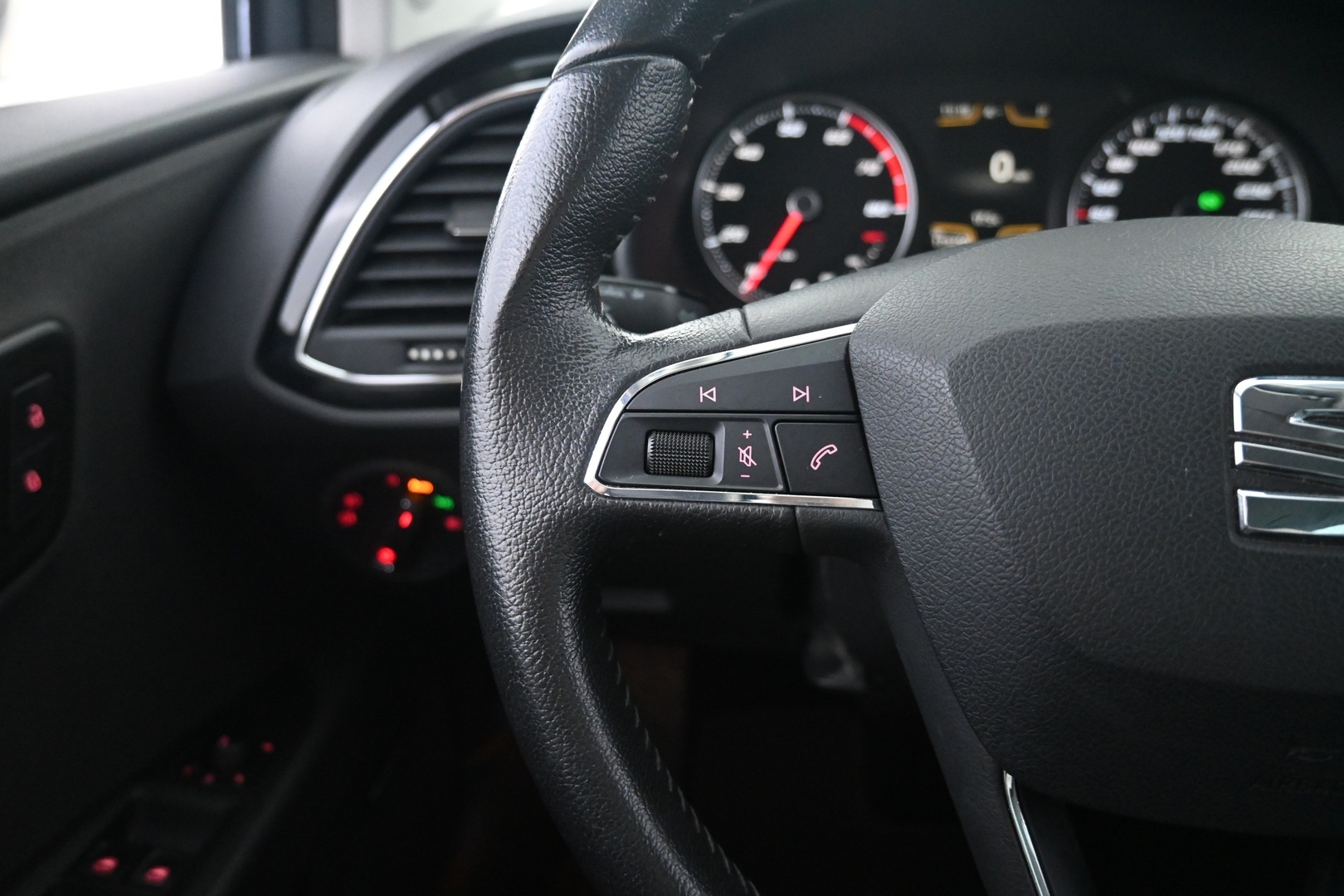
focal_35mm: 24
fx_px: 896
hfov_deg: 73.7
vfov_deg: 53.1
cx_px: 672
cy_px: 448
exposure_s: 1/40
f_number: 3.5
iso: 4000
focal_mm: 16
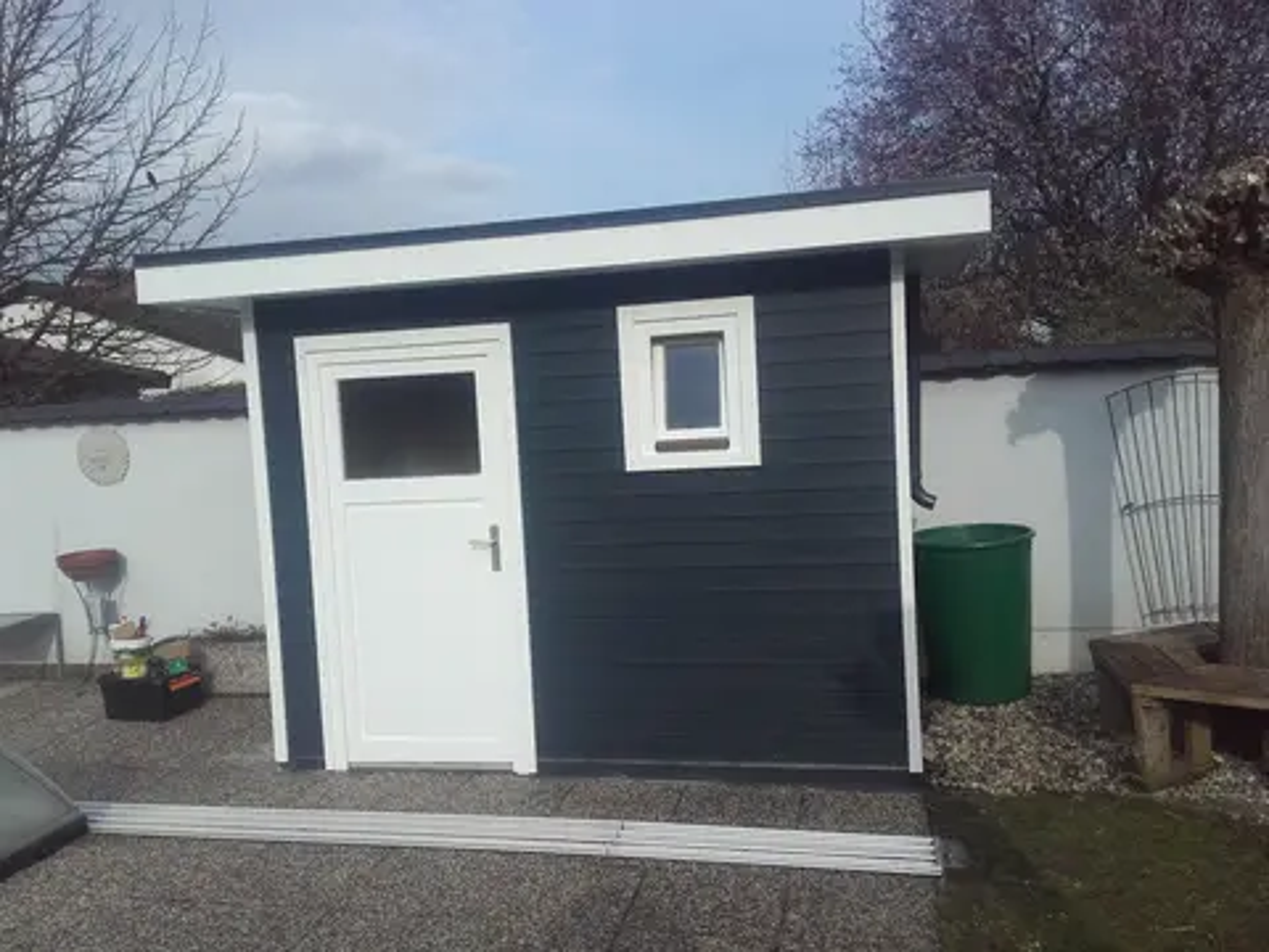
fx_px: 1136
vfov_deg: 45.4
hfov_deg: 58.4
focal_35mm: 31
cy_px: 476
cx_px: 634
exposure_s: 1/1074
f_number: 2.2
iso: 50
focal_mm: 3.31
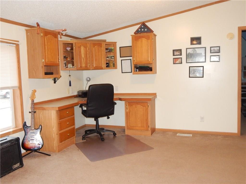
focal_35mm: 31
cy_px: 92
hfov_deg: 58.4
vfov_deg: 45.4
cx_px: 123
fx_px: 220
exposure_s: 1/30
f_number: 3.2
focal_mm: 5.6
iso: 400
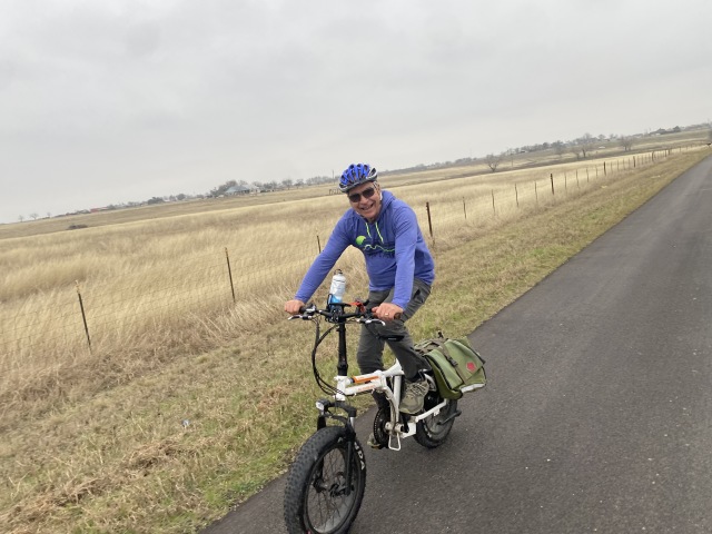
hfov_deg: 67.3
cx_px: 356
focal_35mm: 26
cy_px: 267
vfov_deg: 53.1
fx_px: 535
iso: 32
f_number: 1.8
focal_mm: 4.25
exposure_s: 1/283
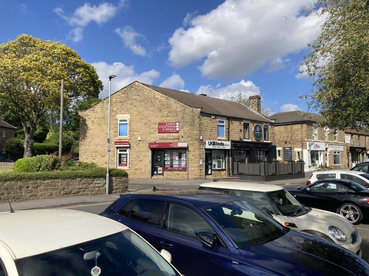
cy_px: 138
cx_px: 184
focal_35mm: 28
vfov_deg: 49.7
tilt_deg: +3.1
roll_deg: -1.5
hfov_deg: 63.4
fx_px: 298
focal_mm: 3.99
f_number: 1.8
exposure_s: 1/2667
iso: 20
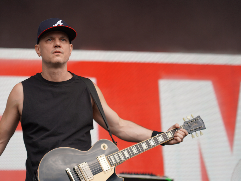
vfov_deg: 11.4
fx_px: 905
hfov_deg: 15.2
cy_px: 97
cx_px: 91
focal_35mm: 130
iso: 100
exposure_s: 1/200
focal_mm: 105
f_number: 4
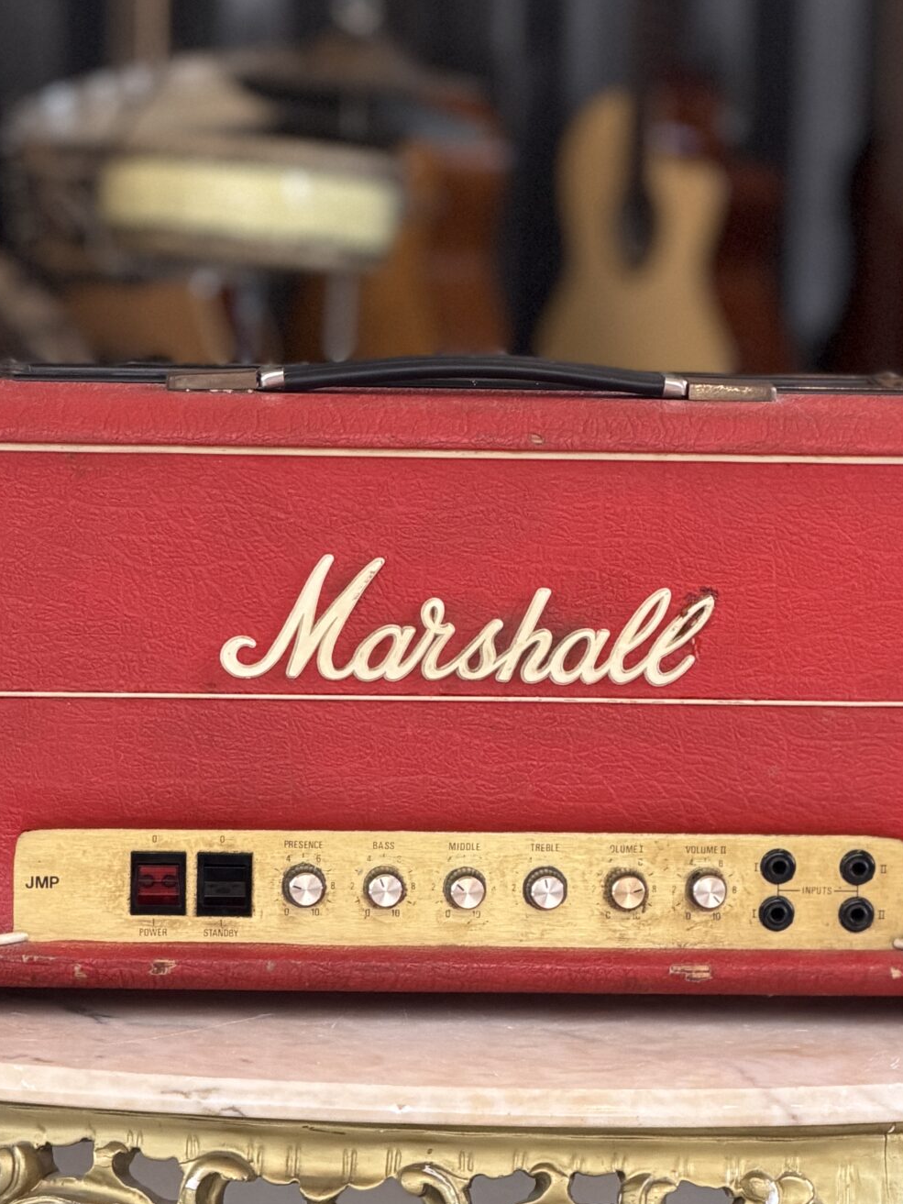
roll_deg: -2.0
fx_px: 6781
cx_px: 446
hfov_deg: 7.6
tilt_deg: -9.7
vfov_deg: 10.1
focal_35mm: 195
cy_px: 996
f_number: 2.8
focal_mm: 16.89
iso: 400
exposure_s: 1/121
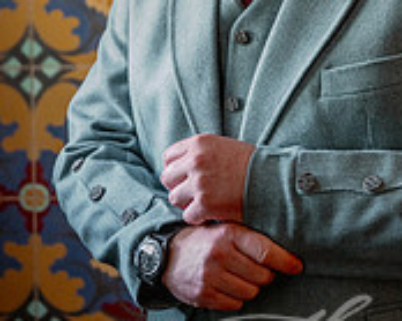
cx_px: 303
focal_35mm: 160
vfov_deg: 9.5
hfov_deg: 12.0
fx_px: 1903
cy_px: -62
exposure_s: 1/125
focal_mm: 66
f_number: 2.8
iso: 1250
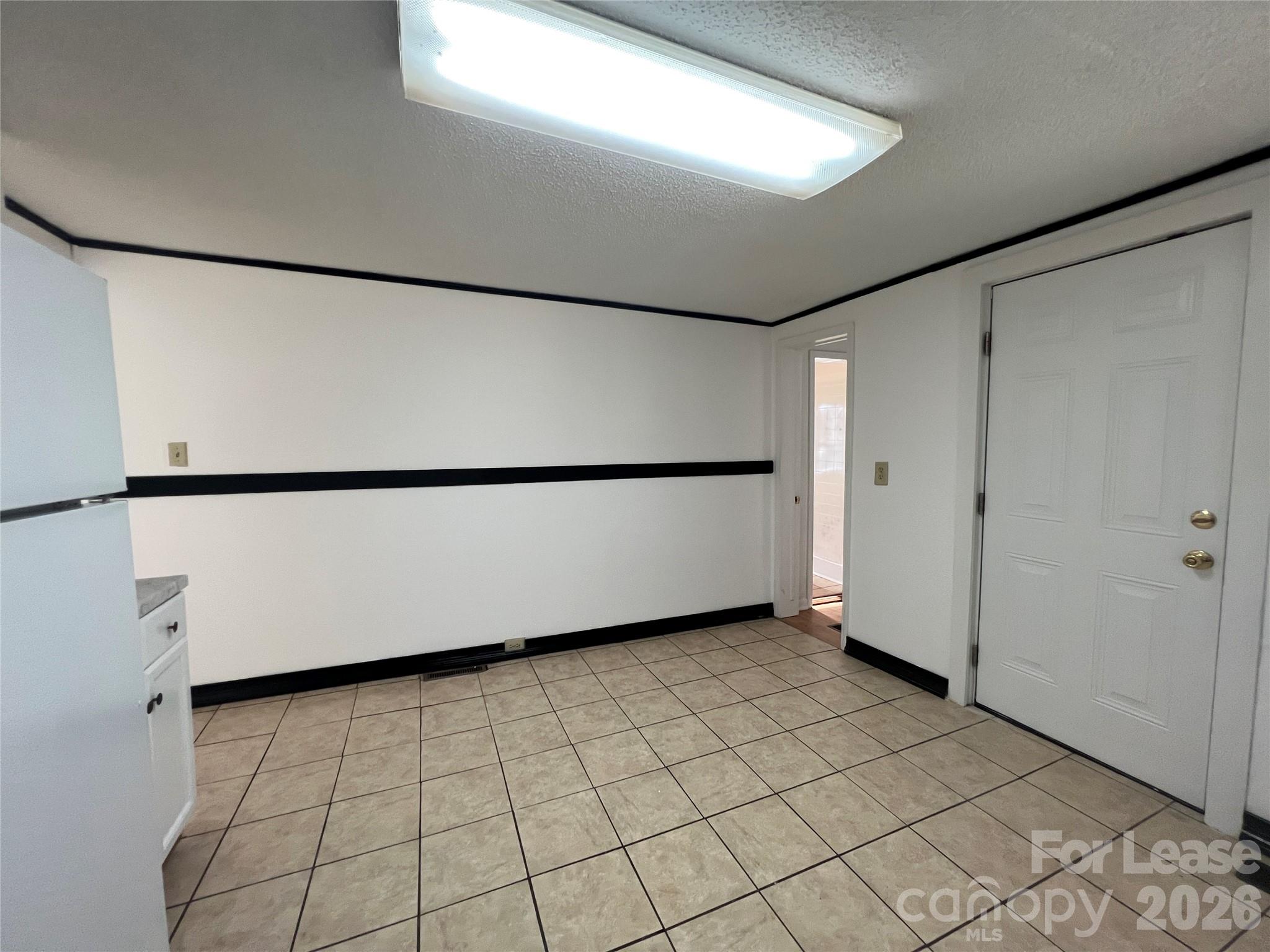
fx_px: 477
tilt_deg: -1.8
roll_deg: +2.5
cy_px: 476
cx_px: 635
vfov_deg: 89.9
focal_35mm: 13
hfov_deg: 106.2
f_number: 1.8
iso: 160
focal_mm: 1.57
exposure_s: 1/120
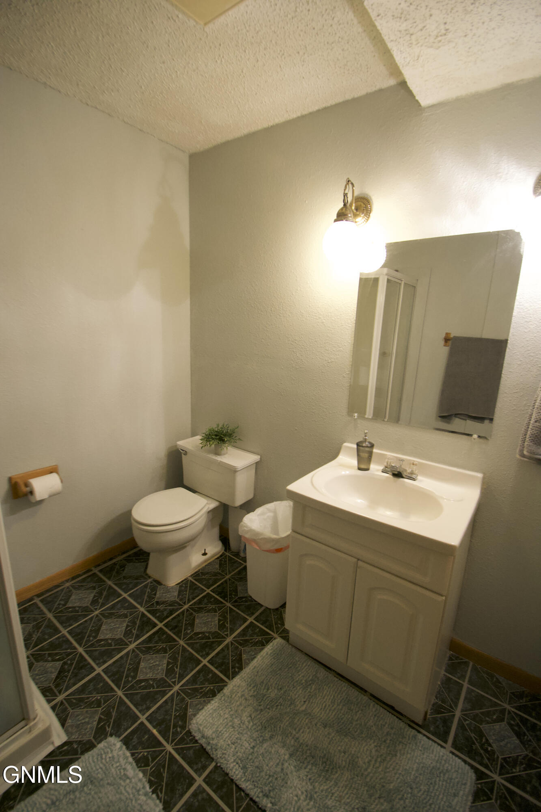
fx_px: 338
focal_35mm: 15
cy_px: 406
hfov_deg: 77.3
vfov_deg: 100.4
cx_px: 270
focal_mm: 10
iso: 1400
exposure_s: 1/60
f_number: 3.5
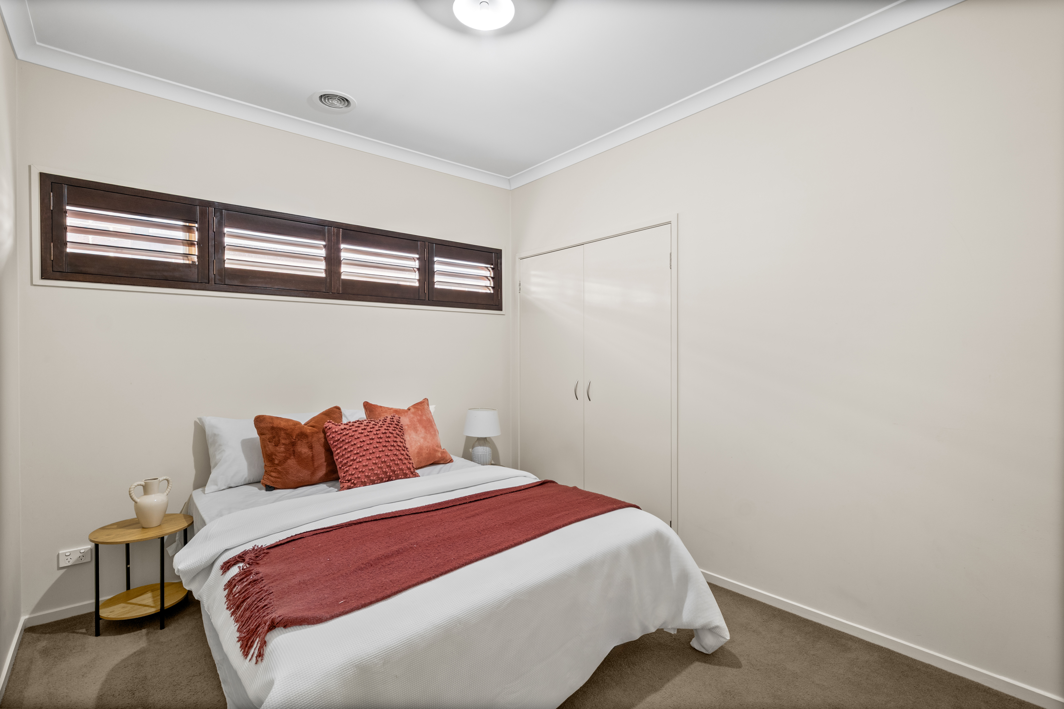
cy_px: 354
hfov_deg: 96.7
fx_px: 473
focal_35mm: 16
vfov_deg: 73.7
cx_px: 532
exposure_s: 1/1.25
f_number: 8
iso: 400
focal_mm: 16
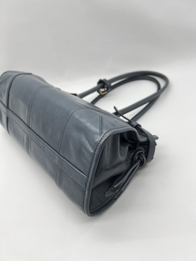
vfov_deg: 67.3
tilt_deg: -39.6
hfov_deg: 53.1
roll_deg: +12.8
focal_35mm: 26
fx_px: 196
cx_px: 98
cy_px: 130
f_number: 1.5
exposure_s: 1/143
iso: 32
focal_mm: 5.7
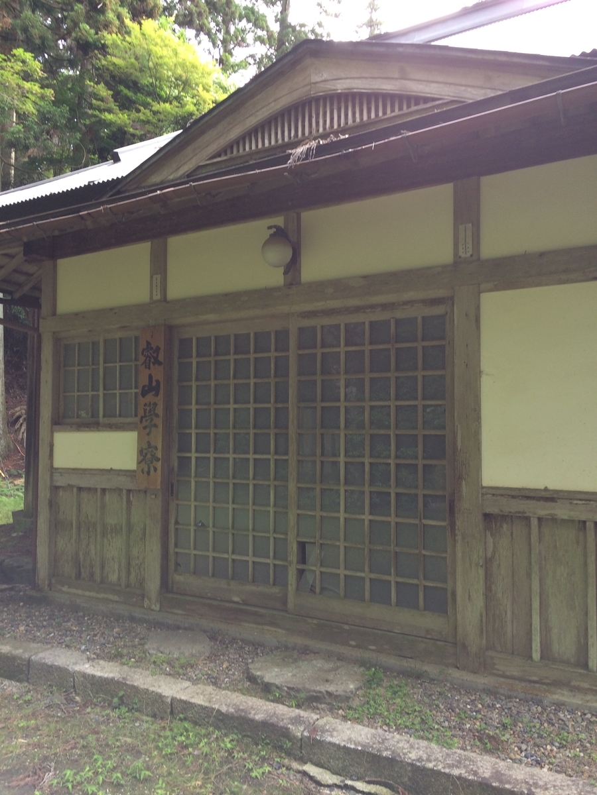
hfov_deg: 48.2
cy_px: 398
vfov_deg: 61.7
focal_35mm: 29
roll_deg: +0.8
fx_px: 667
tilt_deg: +3.3
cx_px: 298
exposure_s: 1/30
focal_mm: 4.15
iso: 40
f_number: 2.2
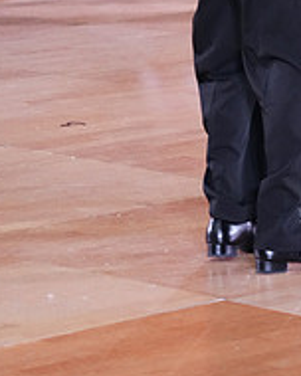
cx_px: 355
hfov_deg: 5.1
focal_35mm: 301
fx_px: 3352
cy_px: -148
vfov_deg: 6.4
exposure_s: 1/250
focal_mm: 105
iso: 3200
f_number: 4
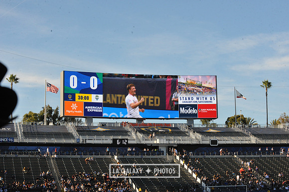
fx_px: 642
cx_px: 144
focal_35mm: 80
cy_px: 96
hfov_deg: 25.4
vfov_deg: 17.0
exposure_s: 1/1000
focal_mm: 80
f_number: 16
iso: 1600
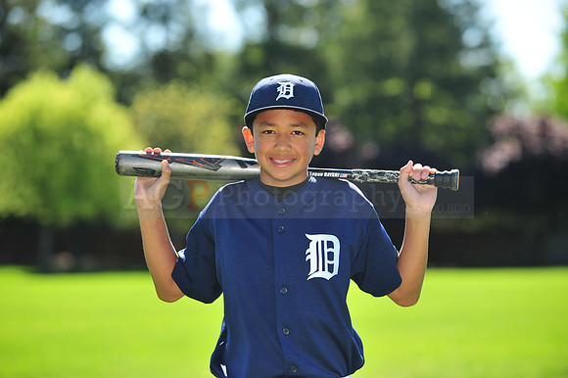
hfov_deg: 12.5
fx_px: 2602
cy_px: 189
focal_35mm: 165
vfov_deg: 8.3
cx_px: 284
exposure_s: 1/1000
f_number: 5
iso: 320
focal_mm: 165
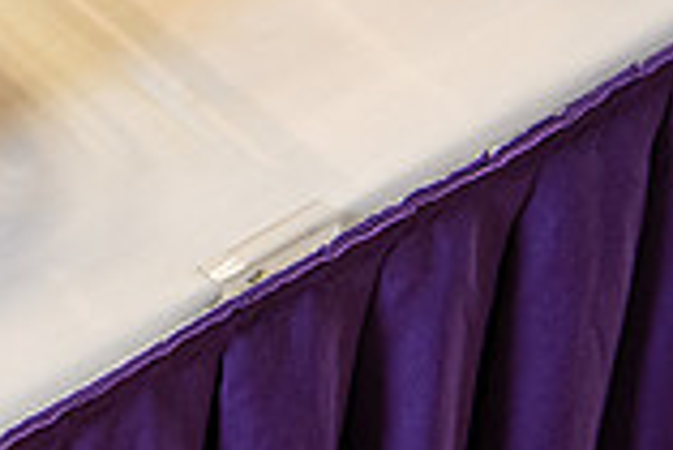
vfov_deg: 9.5
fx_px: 2620
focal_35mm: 140
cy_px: -251
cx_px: -519
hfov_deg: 13.3
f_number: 3.5
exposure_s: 1/80
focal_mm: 38
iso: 500
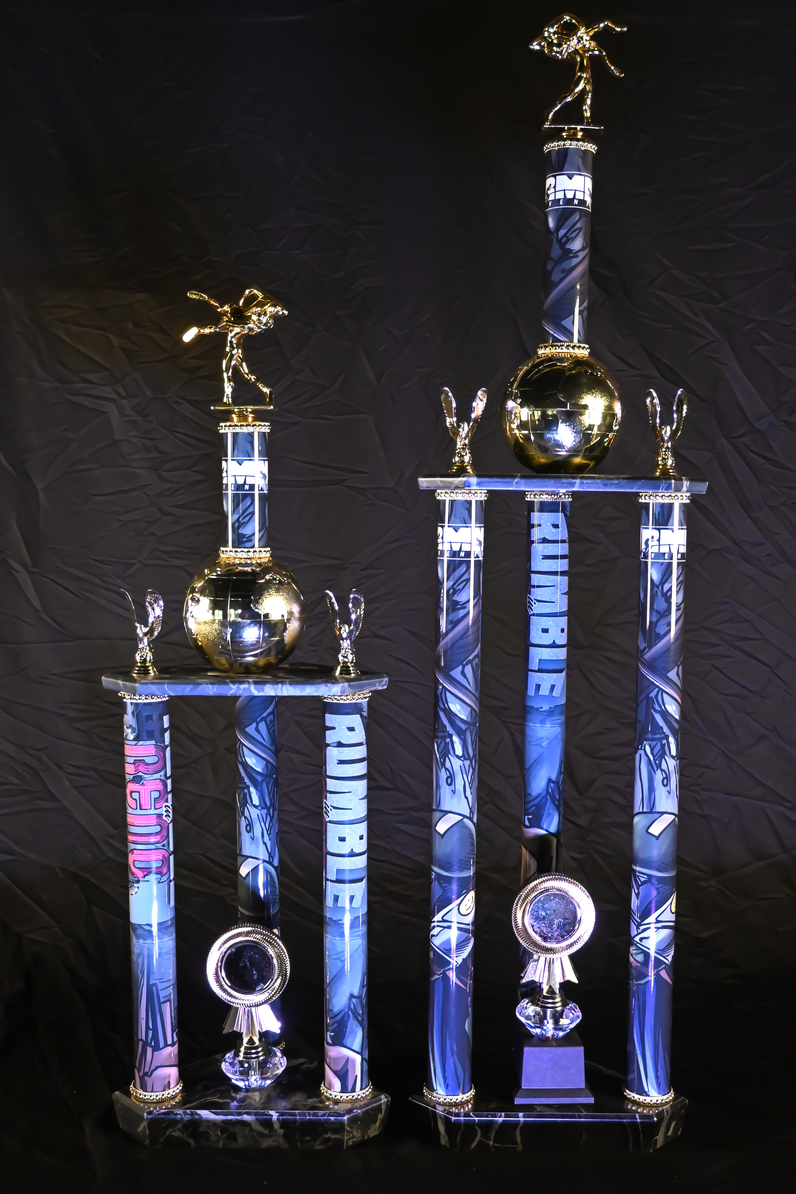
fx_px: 1293
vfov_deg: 49.6
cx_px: 398
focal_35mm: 39
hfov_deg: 34.2
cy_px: 597
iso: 4500
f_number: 4.5
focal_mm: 26
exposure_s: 1/60
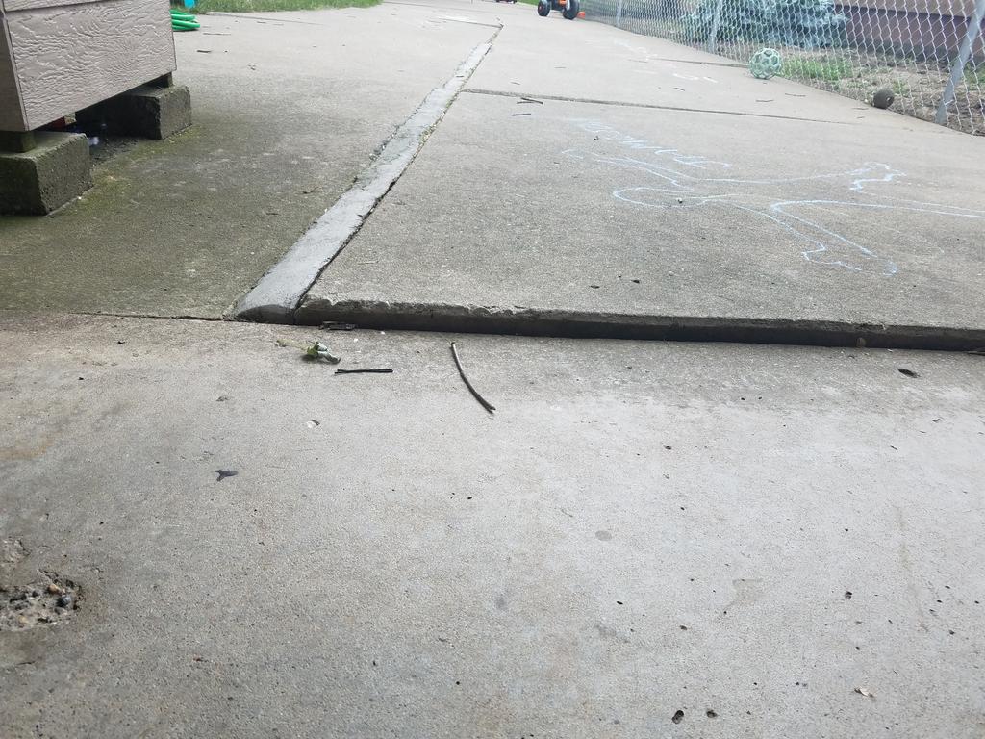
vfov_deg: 53.1
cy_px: 370
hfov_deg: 67.3
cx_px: 492
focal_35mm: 26
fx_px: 740
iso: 50
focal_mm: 4.2
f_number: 1.7
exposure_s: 1/407
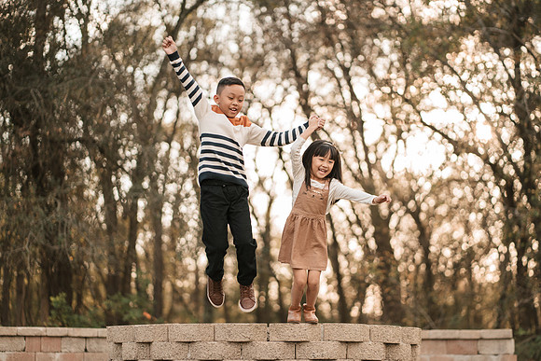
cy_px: 180
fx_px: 1323
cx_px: 270
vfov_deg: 15.5
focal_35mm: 88
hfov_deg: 23.1
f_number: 2
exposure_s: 1/1000
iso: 320
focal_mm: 85
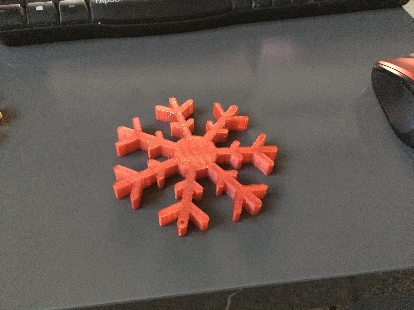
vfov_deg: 48.2
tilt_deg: -47.3
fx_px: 347
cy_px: 155
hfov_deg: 61.7
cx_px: 207
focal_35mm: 29
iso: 1250
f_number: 2.2
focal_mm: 4.15
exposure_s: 1/17
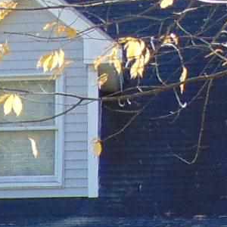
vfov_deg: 5.3
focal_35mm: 321
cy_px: 464
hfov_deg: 5.2
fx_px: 2382
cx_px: -372
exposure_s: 1/200
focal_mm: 7.6
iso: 80
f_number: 3.3
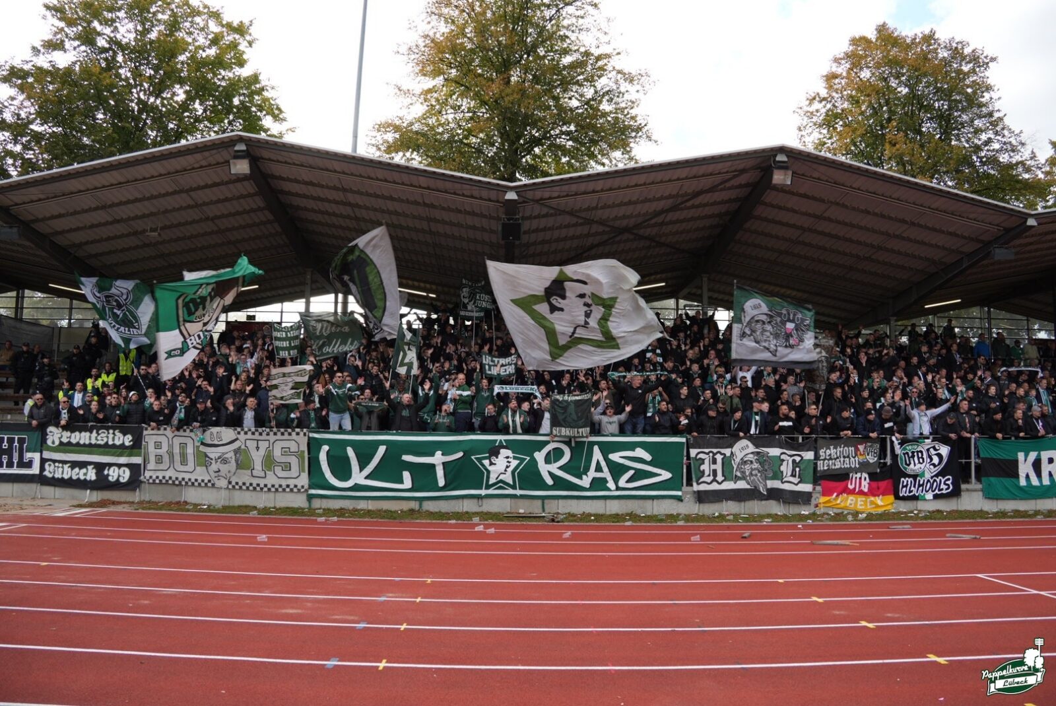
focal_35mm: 27
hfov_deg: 67.3
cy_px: 353
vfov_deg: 48.0
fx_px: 792
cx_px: 528
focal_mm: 18
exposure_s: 1/125
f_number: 4.5
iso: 100
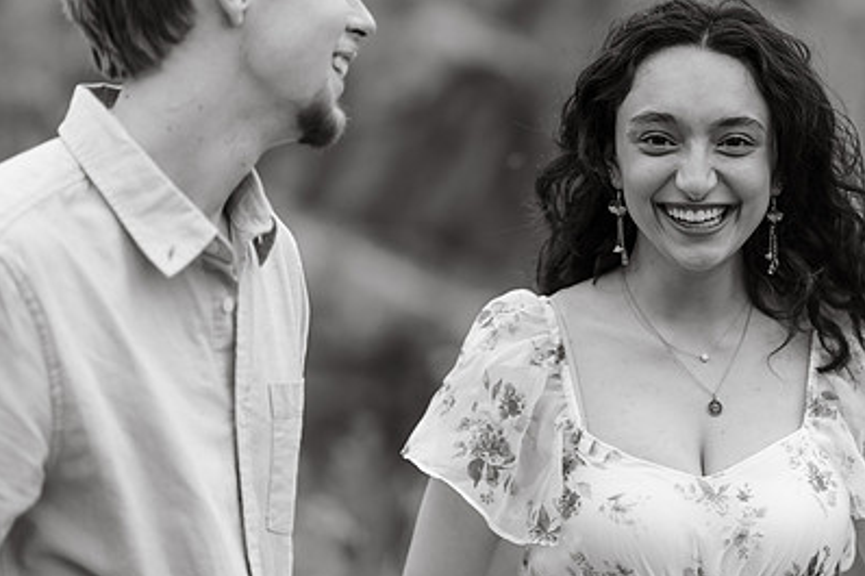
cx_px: 626
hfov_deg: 16.5
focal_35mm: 124
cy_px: 225
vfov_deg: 11.0
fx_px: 2978
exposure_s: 1/250
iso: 250
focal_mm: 85
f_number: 1.8
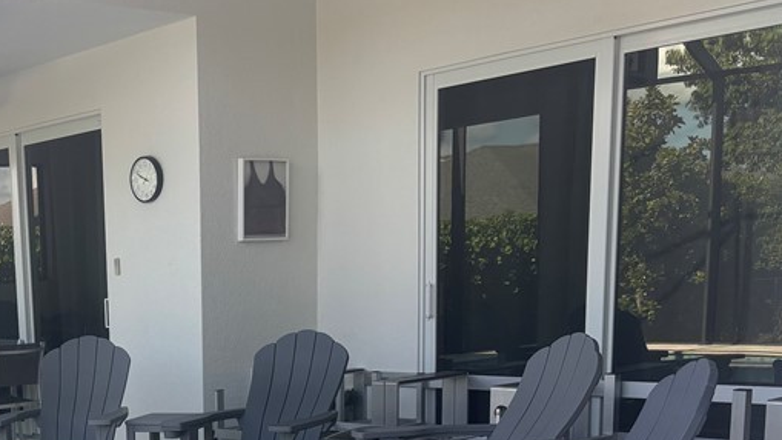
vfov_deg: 19.9
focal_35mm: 57
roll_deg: +2.6
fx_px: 1182
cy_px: 508
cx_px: 57
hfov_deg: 34.3
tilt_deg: -10.2
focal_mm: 5.96
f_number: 1.6
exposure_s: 1/307
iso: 50
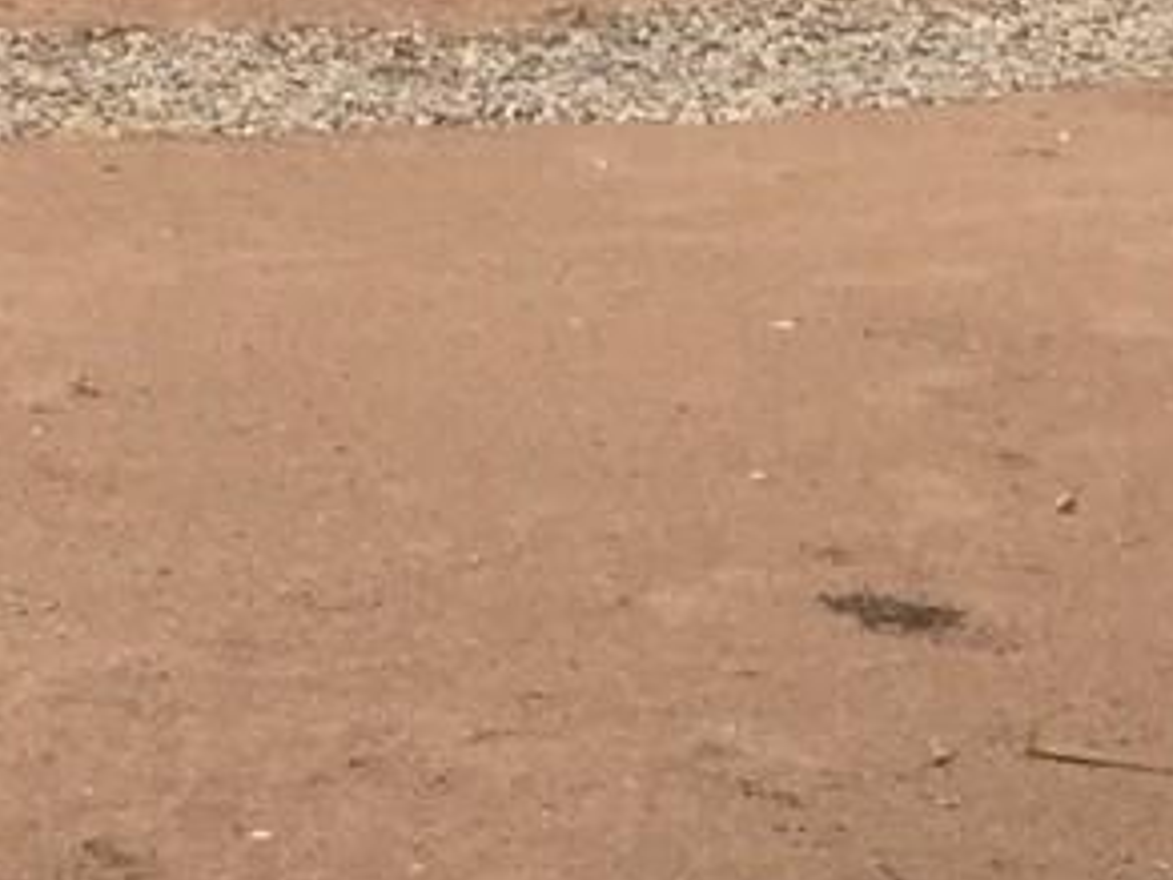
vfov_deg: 8.7
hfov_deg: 10.7
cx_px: -1450
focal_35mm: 162
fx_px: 5490
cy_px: -888
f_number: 2.2
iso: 32
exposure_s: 1/1364
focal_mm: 4.15
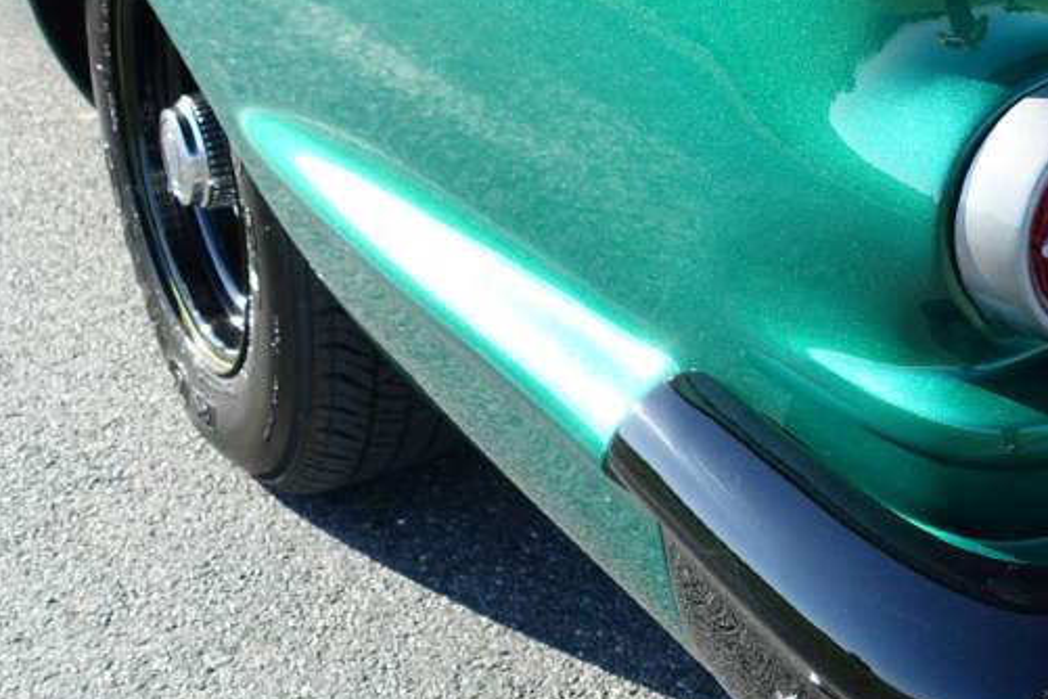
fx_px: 2009
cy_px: -10
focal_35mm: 69
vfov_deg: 19.1
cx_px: 948
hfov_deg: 28.1
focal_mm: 10.89
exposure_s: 1/250
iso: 125
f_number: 4
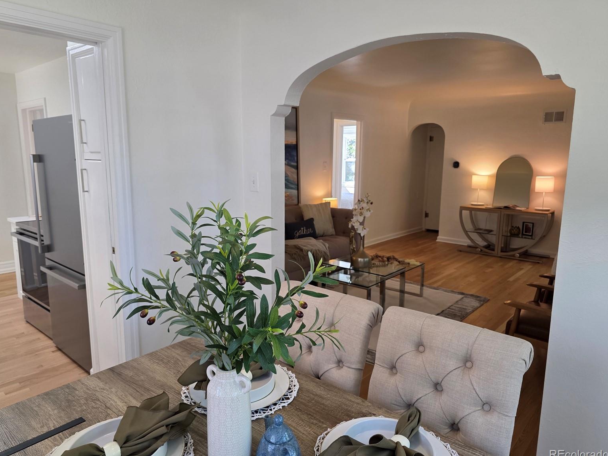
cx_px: 296
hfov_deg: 71.6
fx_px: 422
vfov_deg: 56.8
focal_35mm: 24
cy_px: 225
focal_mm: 6.3
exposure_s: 1/120
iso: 125
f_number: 1.7
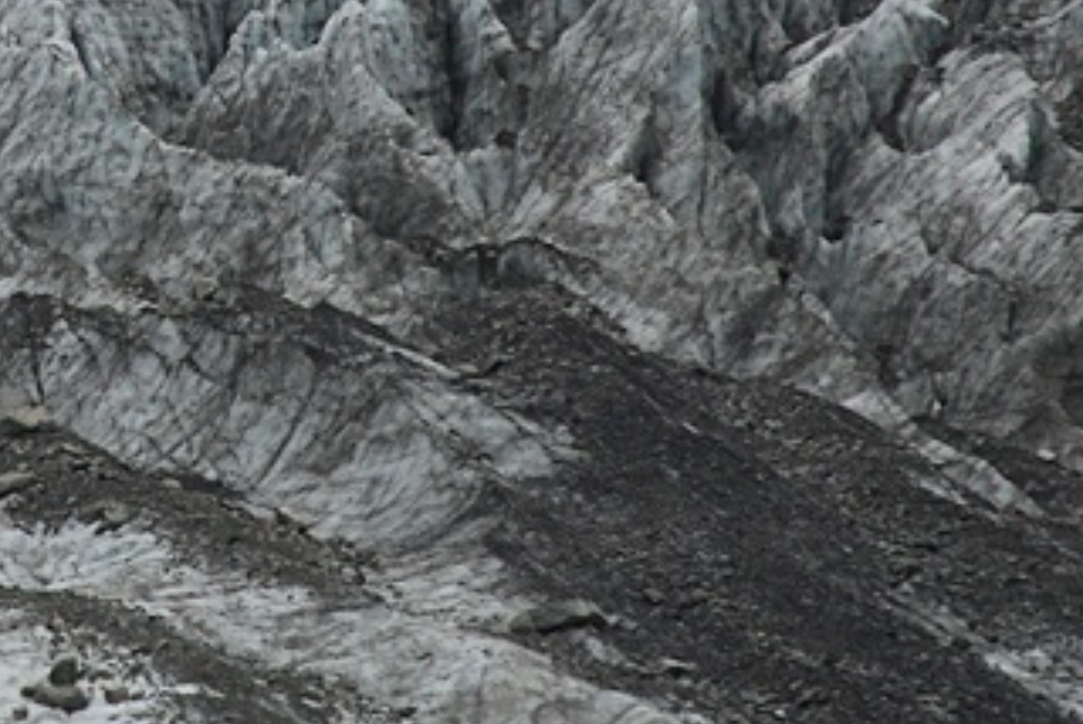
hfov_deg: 4.1
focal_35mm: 506
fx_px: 15243
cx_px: -10
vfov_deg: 2.7
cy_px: 139
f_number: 5.6
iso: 400
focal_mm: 135
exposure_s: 1/2000
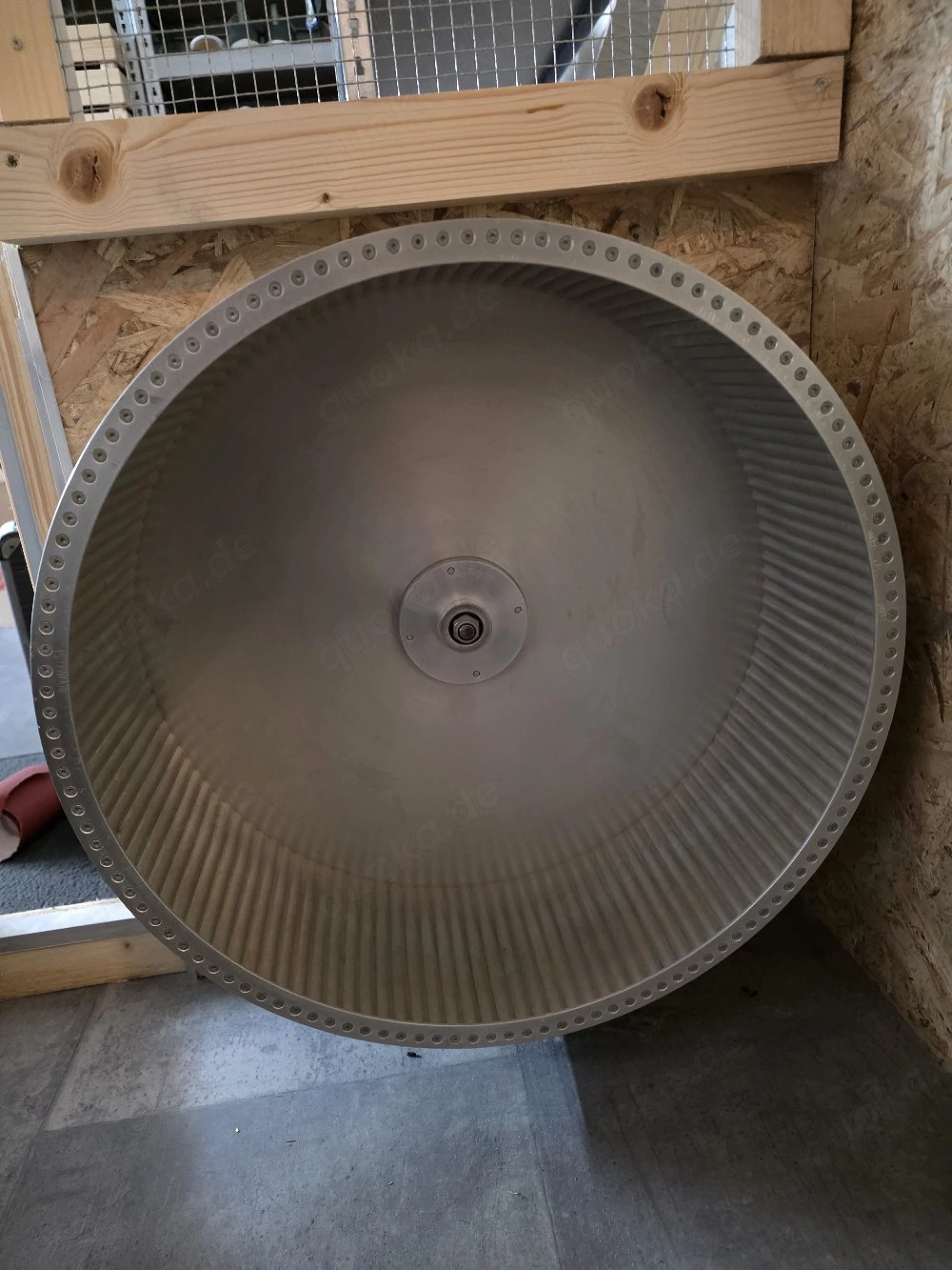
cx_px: 476
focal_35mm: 23
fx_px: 843
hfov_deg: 58.9
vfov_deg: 73.9
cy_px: 635
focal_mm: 6.3
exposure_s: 1/25.1
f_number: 1.7
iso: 1250
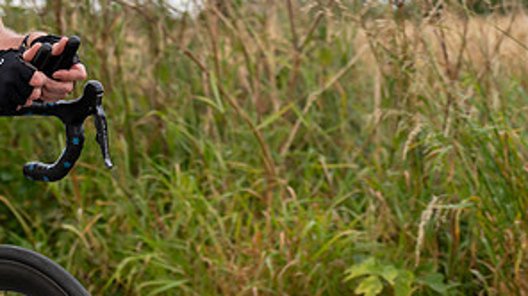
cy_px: 32
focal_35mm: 263
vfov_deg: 4.6
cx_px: -85
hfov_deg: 8.1
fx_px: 3679
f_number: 3.2
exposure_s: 1/1000
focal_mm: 101
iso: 250
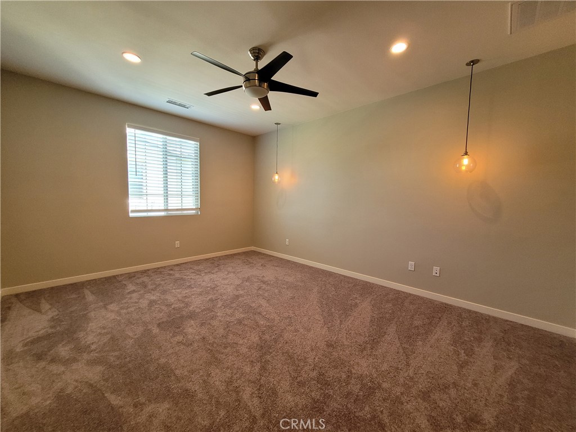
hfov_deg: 106.2
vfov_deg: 89.9
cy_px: 216
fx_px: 216
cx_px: 288
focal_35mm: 13
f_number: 2.2
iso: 320
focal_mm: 1.74
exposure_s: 1/59
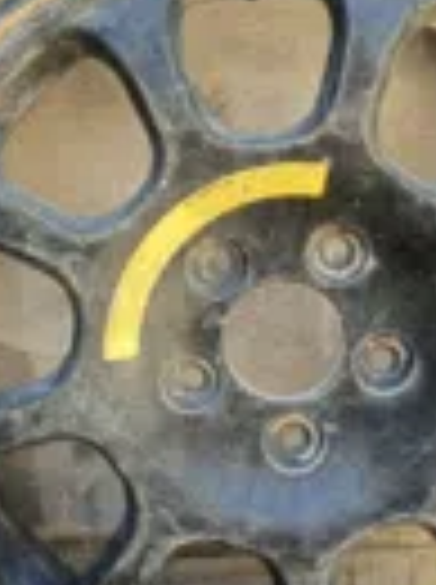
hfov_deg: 20.6
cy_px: 252
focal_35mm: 71
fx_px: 1196
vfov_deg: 27.4
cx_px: 283
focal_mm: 4.71
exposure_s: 1/100
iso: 72
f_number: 1.79
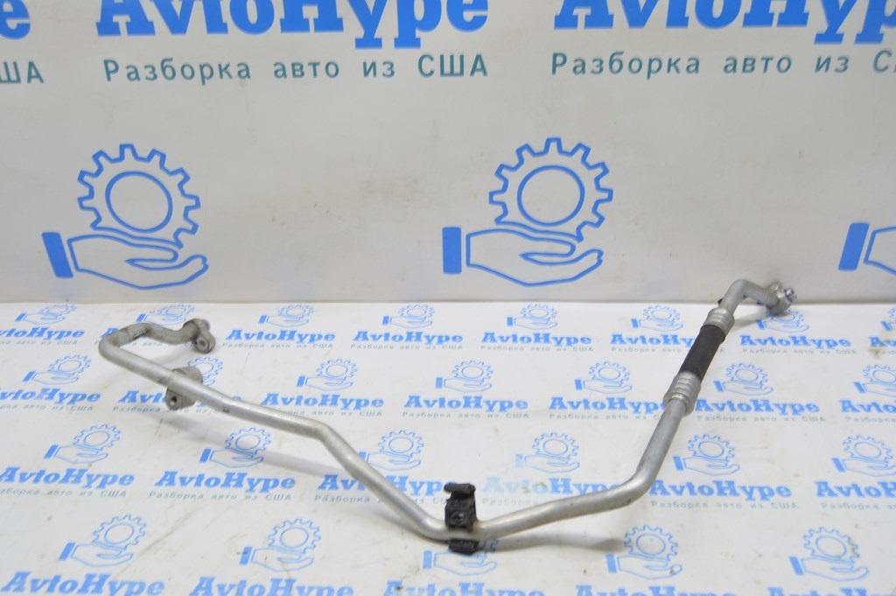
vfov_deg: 39.9
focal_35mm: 33
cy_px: 298
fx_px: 821
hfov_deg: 57.3
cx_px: 448
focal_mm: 22
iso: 400
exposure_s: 1/20
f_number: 5.6
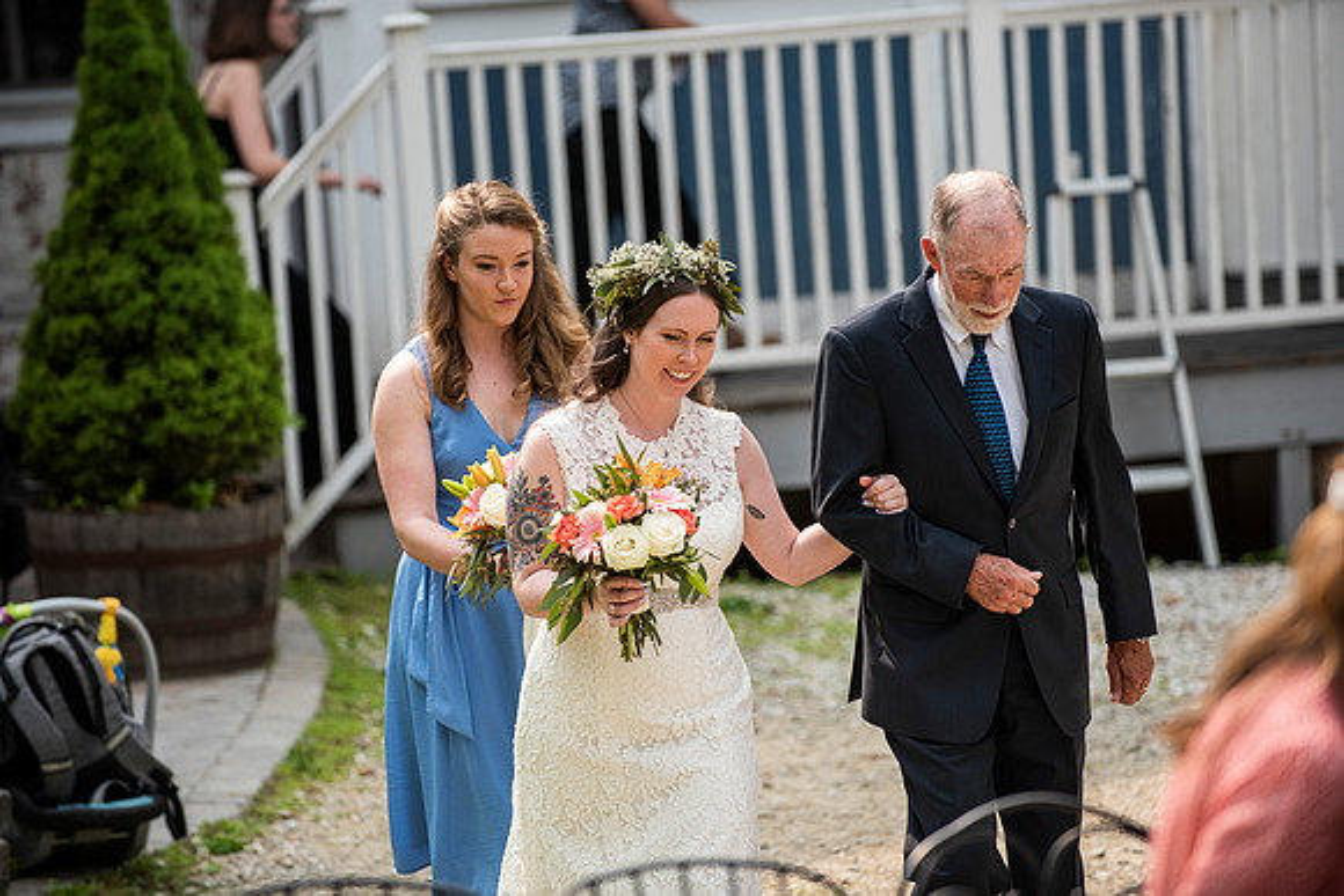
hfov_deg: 10.3
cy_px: 448
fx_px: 7468
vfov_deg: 6.9
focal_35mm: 200
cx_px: 672
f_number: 3.5
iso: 400
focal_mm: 200
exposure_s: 1/2000
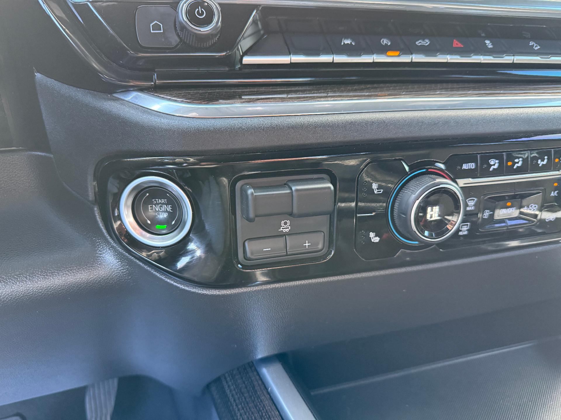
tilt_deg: -20.7
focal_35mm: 24
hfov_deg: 71.6
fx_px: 389
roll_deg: -1.8
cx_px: 280
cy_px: 210
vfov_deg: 56.8
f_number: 1.78
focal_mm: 6.76
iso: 400
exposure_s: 1/60
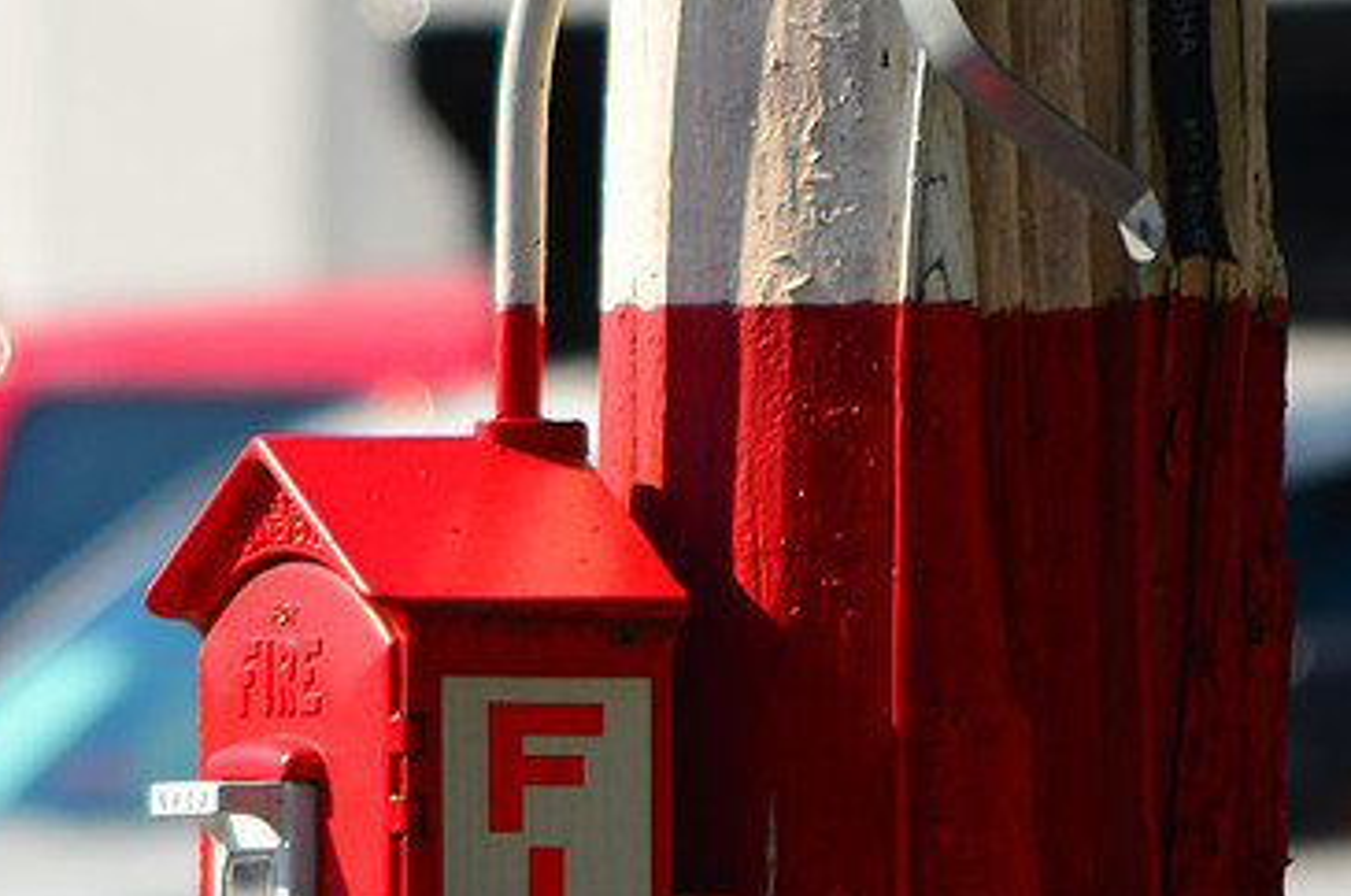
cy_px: 250
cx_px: -89
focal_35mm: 1358
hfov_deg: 1.5
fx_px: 50873
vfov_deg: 1.0
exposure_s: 1/400
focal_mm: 300
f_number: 5.6
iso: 100
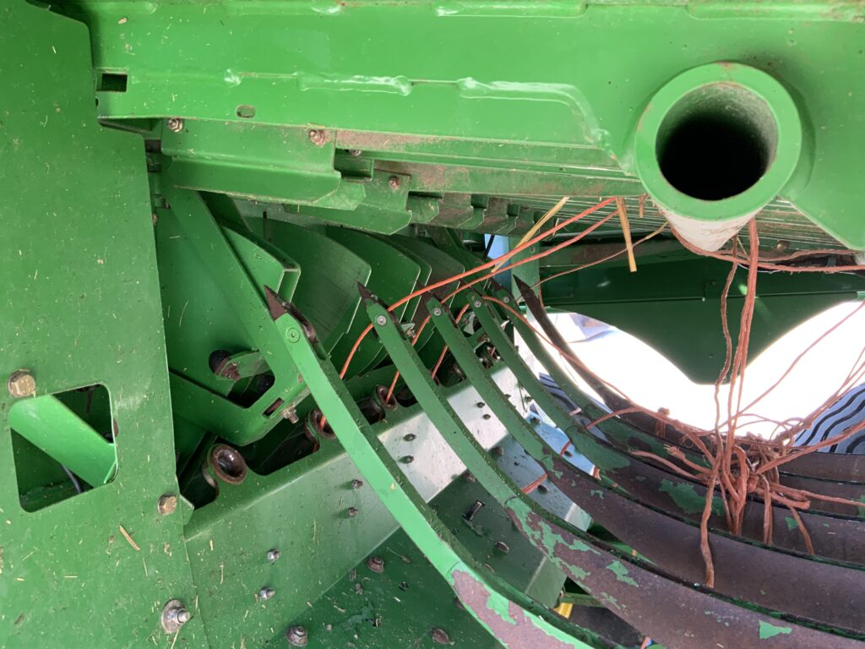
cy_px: 324
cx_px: 432
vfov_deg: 48.2
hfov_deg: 61.7
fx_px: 725
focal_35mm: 29
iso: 64
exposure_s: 1/70
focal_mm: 3
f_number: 1.8
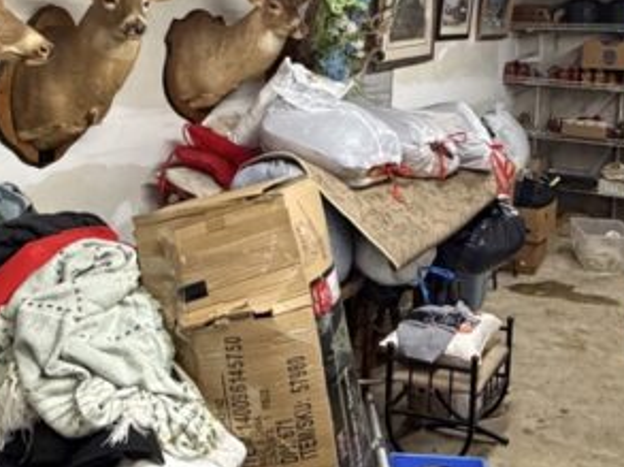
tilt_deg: -5.0
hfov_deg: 38.2
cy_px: 94
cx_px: 447
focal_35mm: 49
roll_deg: -3.7
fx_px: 882
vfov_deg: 29.0
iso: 500
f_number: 2.2
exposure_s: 1/60
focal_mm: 2.22
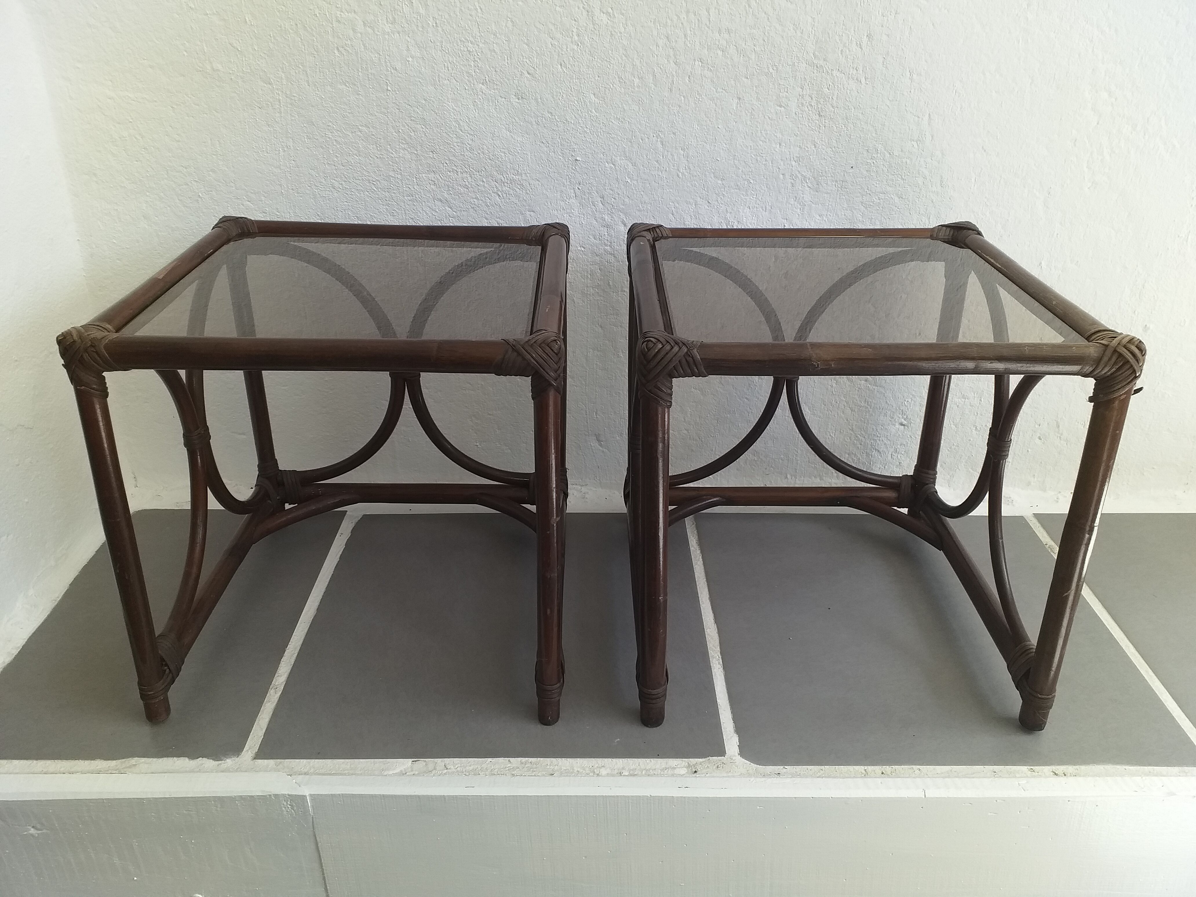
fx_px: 933
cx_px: 598
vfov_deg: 51.4
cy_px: 448
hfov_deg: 65.3
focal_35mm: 27
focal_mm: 3.6
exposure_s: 1/105
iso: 40
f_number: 1.9
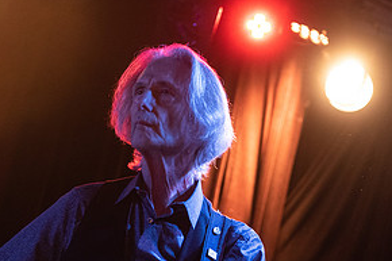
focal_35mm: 140
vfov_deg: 9.7
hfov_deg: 14.7
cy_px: 243
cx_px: 224
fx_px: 1524
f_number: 3.2
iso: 2000
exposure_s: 1/160
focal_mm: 70
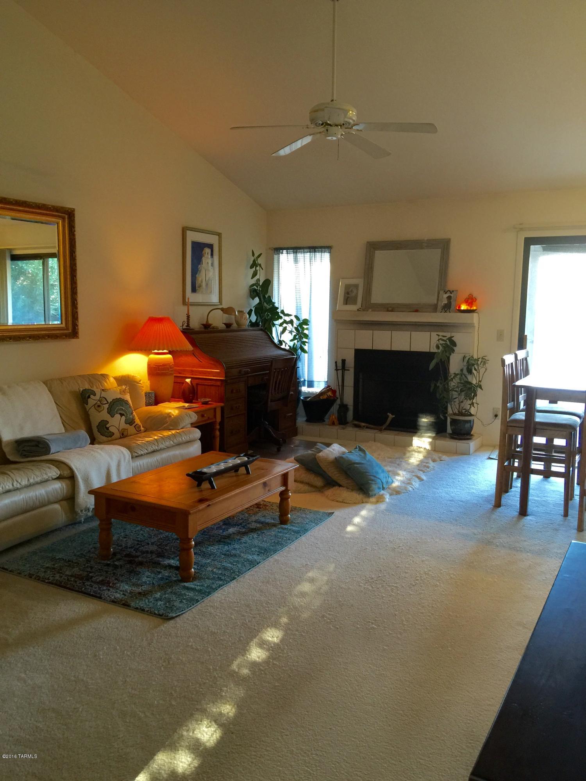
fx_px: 655
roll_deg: -0.5
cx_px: 293
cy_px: 390
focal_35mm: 29
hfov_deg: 48.2
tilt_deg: -6.6
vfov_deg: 61.7
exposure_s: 1/15
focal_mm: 4.15
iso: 64
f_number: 2.2
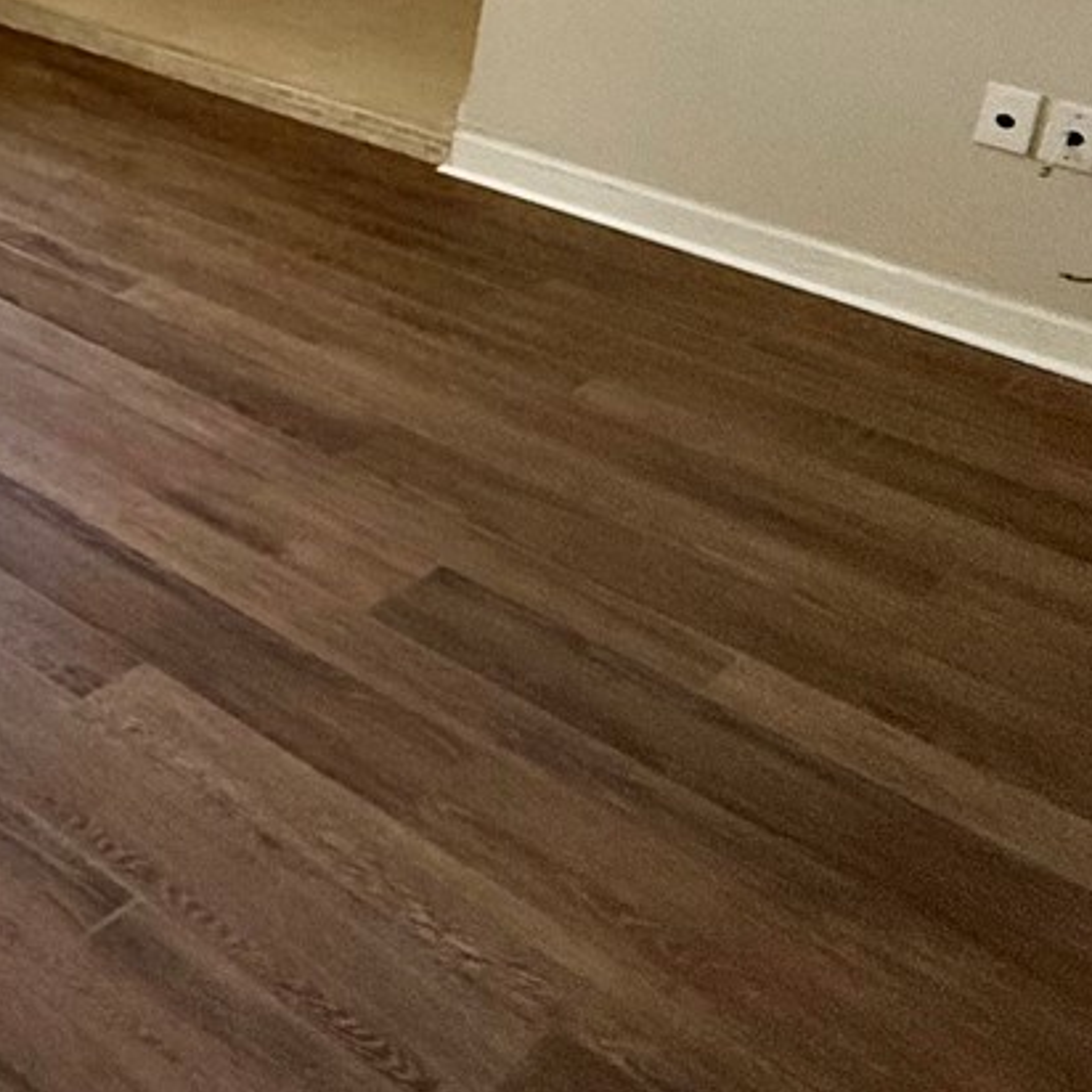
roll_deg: -2.0
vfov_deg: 30.9
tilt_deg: -11.5
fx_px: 1713
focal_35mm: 48
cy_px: -156
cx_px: -620
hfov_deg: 25.1
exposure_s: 1/99
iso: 320
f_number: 2.2
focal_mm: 2.22
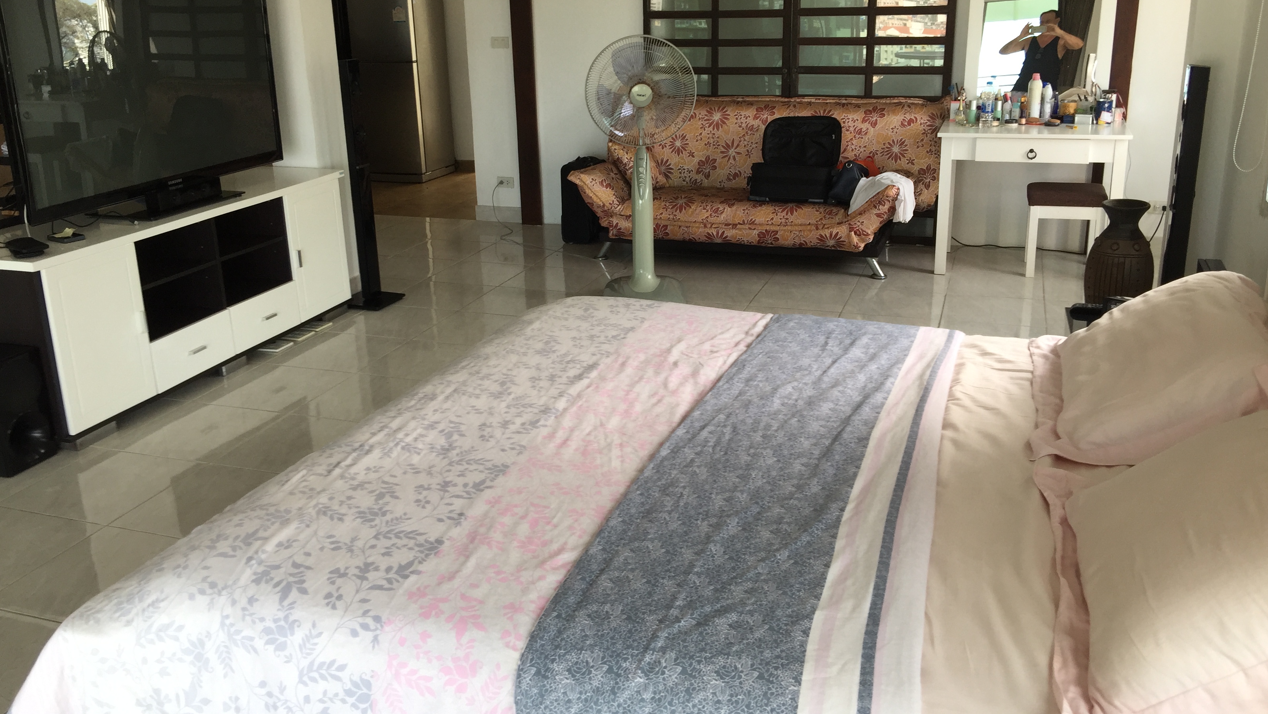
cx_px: 628
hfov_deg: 61.0
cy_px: 319
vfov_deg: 36.6
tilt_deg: -16.1
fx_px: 1076
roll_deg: -0.5
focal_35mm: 32
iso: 32
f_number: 2.2
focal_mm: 4.15
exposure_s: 1/105
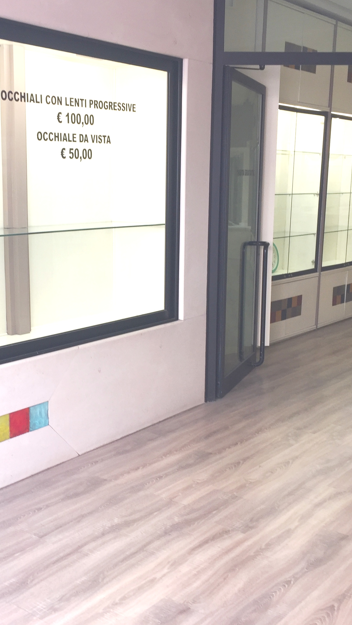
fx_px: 713
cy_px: 311
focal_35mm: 43
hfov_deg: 27.6
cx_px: 121
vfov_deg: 47.4
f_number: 2.2
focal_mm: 4.15
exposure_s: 1/50
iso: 32
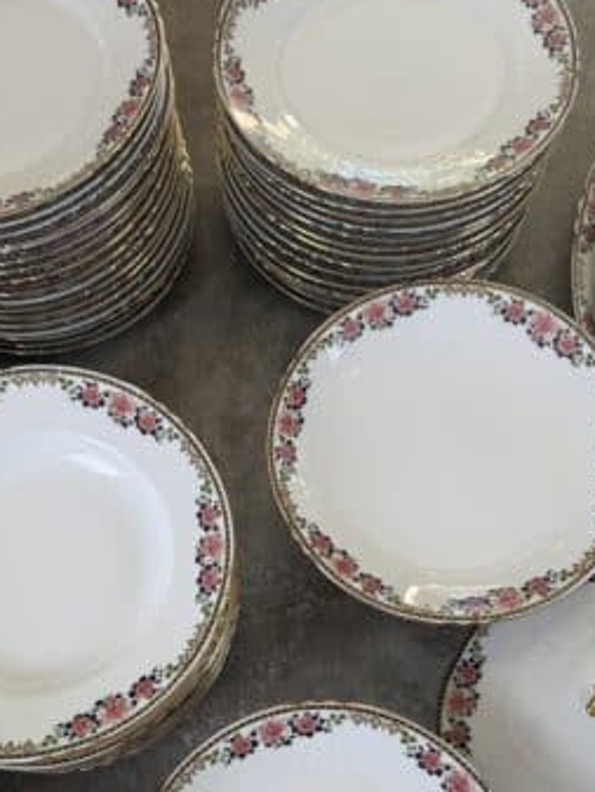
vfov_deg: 47.8
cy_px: 553
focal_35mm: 38
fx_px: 870
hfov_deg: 37.7
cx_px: 268
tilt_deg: -72.5
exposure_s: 1/121
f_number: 1.78
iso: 64
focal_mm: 6.76
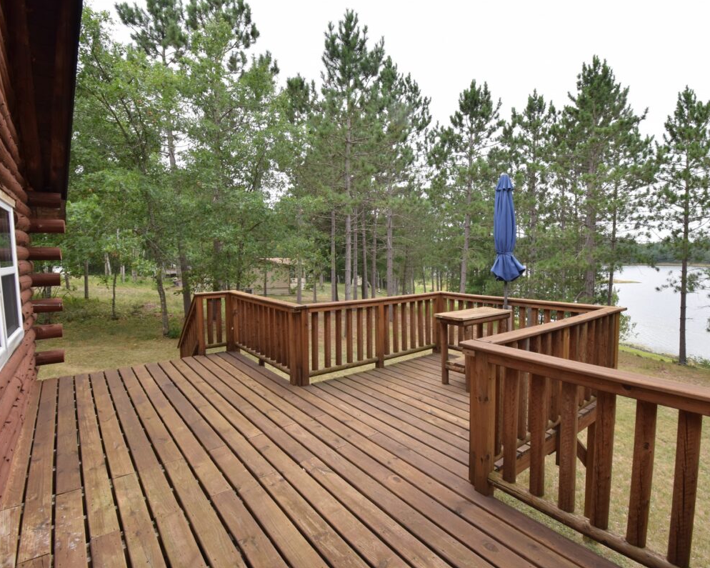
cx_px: 374
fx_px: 357
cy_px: 283
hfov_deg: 89.6
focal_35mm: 17
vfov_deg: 77.0
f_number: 10
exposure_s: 1/200
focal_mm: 10
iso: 320
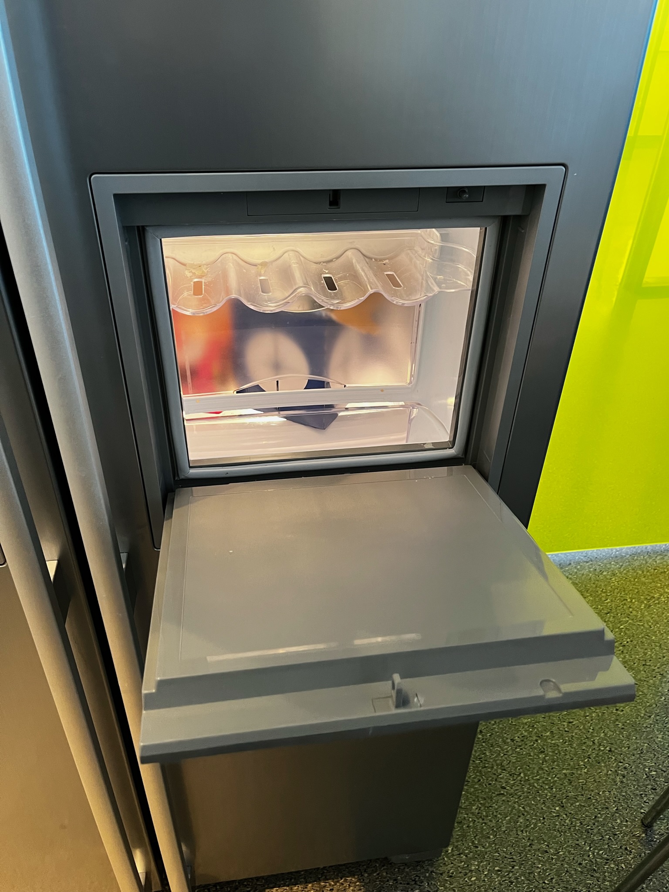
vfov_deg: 67.3
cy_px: 446
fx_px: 670
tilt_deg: -33.0
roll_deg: -0.4
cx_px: 334
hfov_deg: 53.0
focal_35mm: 26
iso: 200
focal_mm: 5.1
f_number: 1.6
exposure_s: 1/50
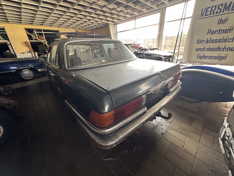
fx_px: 95
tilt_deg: -23.4
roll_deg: +4.1
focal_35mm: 14
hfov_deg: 102.1
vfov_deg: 85.7
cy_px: 88
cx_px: 117
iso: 160
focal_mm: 2.22
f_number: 2.2
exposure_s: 1/99
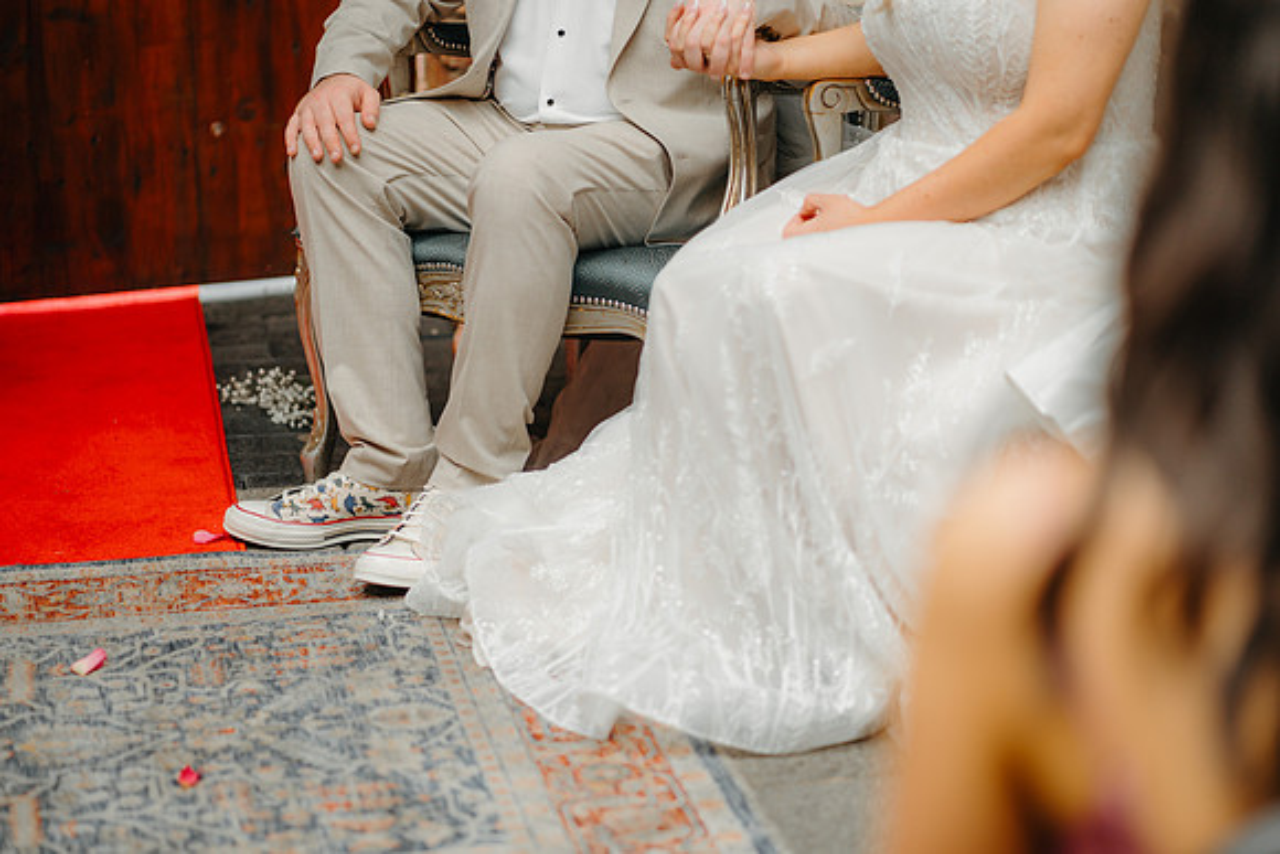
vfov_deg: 16.1
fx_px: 3023
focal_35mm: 85
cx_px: 640
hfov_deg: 23.9
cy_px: 427
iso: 100
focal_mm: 85
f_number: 2
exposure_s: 1/800
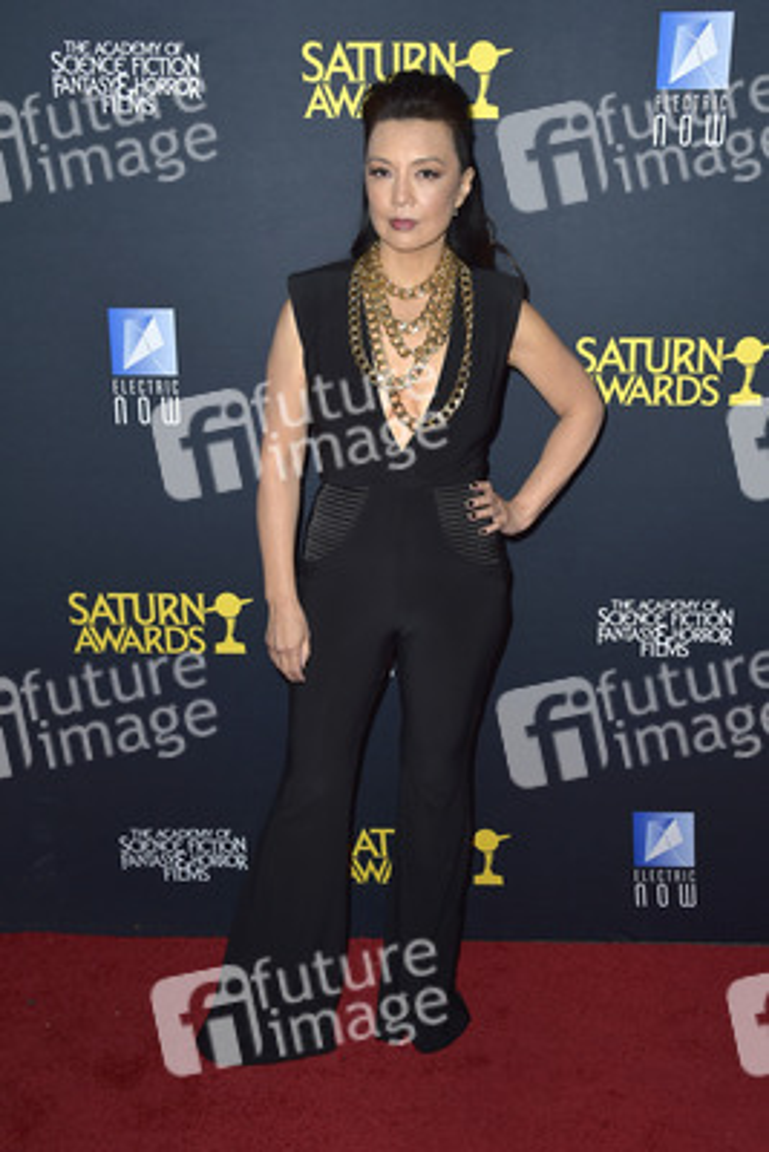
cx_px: 384
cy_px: 576
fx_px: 1216
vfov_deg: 50.7
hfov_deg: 35.1
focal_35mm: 38
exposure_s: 1/250
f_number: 6.3
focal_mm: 38
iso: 250
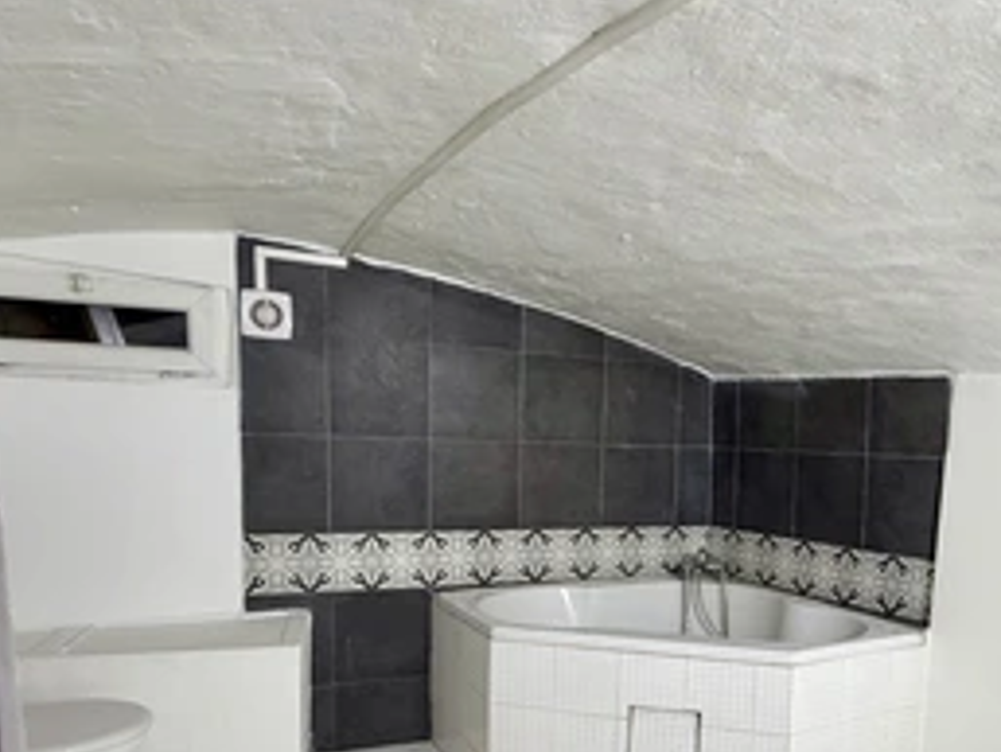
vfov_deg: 46.9
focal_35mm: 29
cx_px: 680
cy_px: 542
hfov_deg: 60.0
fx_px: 839
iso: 200
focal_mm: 2.22
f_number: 2.2
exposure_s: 1/121
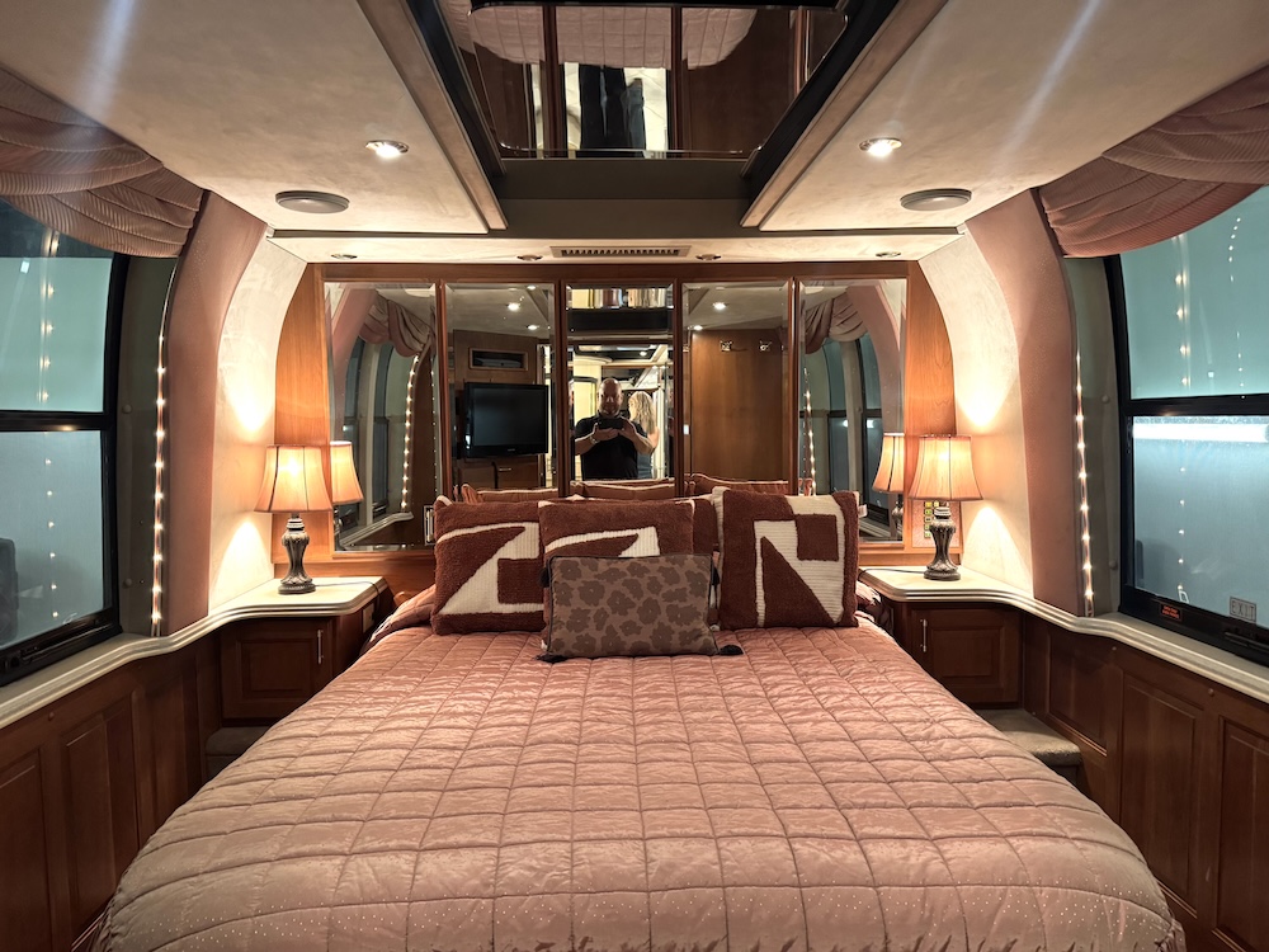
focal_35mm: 24
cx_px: 634
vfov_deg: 56.8
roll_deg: +0.9
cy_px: 476
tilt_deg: -5.1
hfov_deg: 71.6
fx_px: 880
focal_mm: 6.76
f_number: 1.78
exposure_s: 1/40
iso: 640
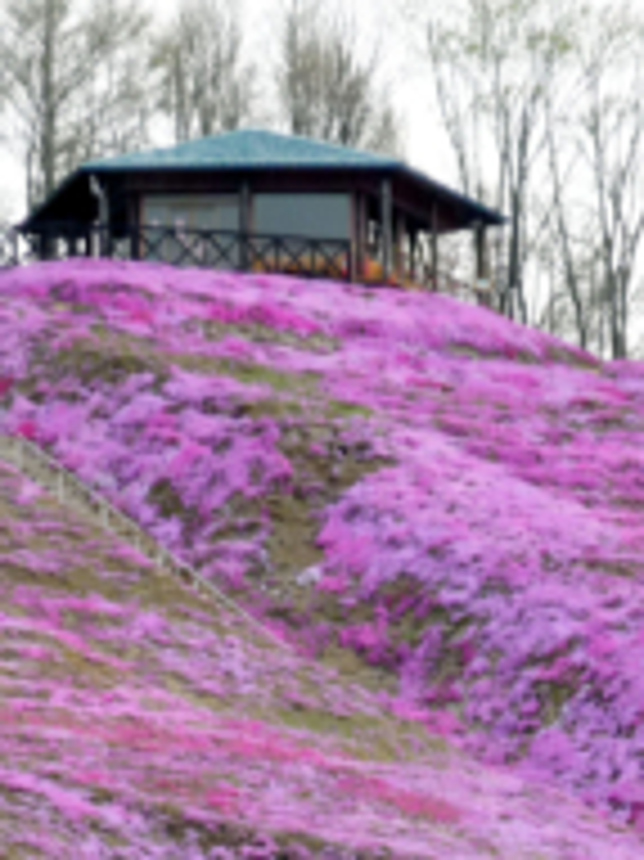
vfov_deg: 8.9
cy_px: 756
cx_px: 288
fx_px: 5538
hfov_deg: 6.7
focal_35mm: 223
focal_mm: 11.7
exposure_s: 1/200
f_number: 4
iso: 100
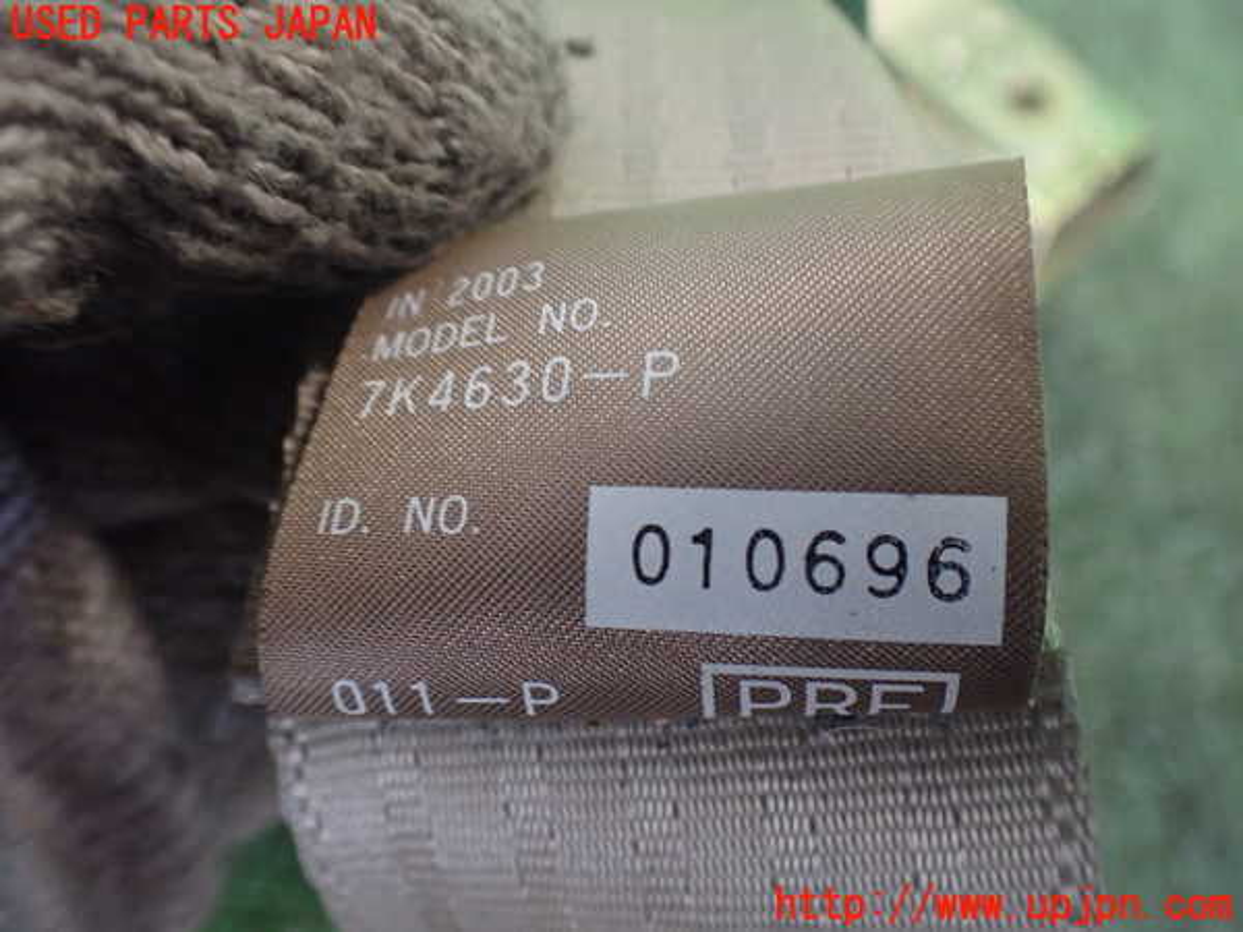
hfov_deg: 60.0
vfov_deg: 46.8
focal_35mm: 30
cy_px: 466
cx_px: 622
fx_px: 1077
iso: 800
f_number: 2.3
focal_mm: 5.4
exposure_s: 1/80
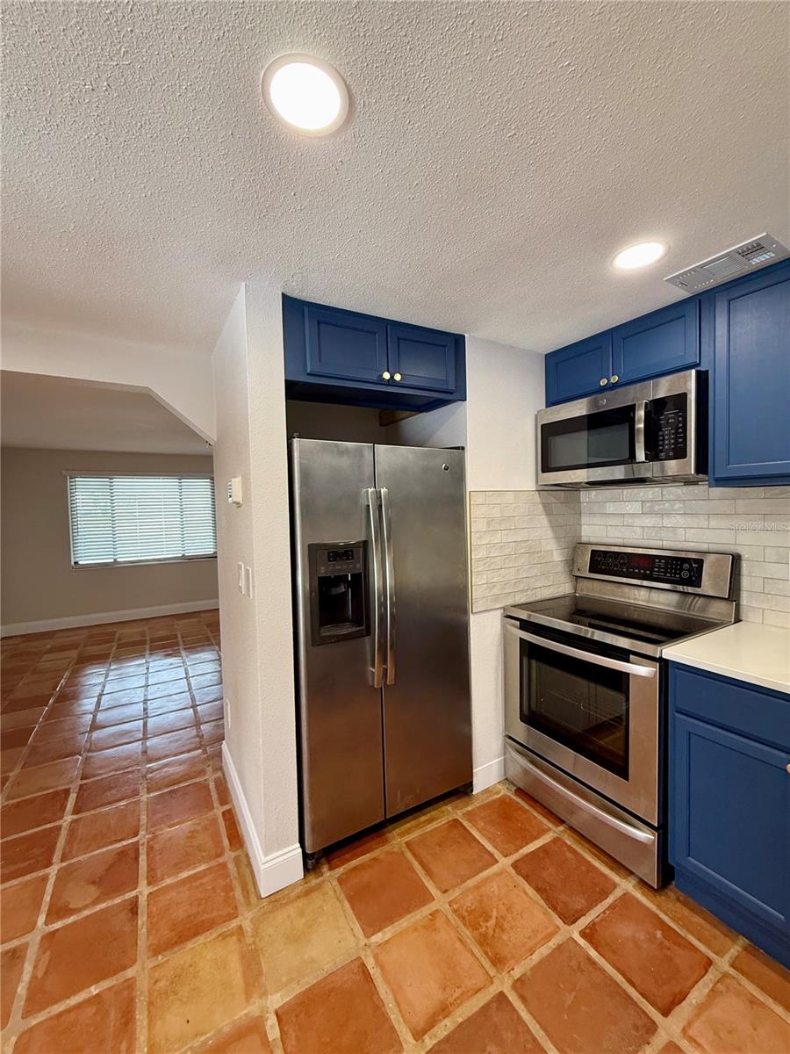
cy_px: 527
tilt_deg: -1.9
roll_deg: +0.2
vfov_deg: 102.1
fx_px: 426
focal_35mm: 14
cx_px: 395
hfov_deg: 85.7
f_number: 2.2
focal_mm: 2.22
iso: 200
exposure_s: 1/99
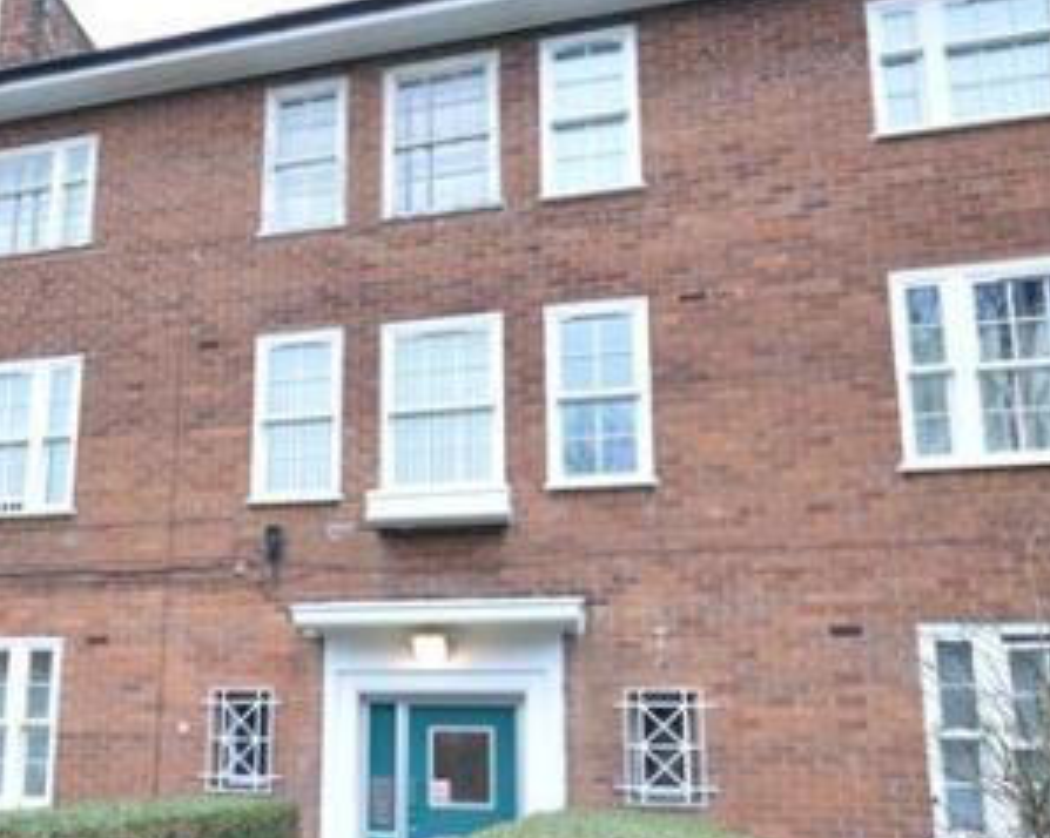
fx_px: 963
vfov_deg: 46.0
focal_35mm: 31
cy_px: 586
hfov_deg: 54.8
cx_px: 275
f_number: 6.3
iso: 1400
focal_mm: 10
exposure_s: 1/60
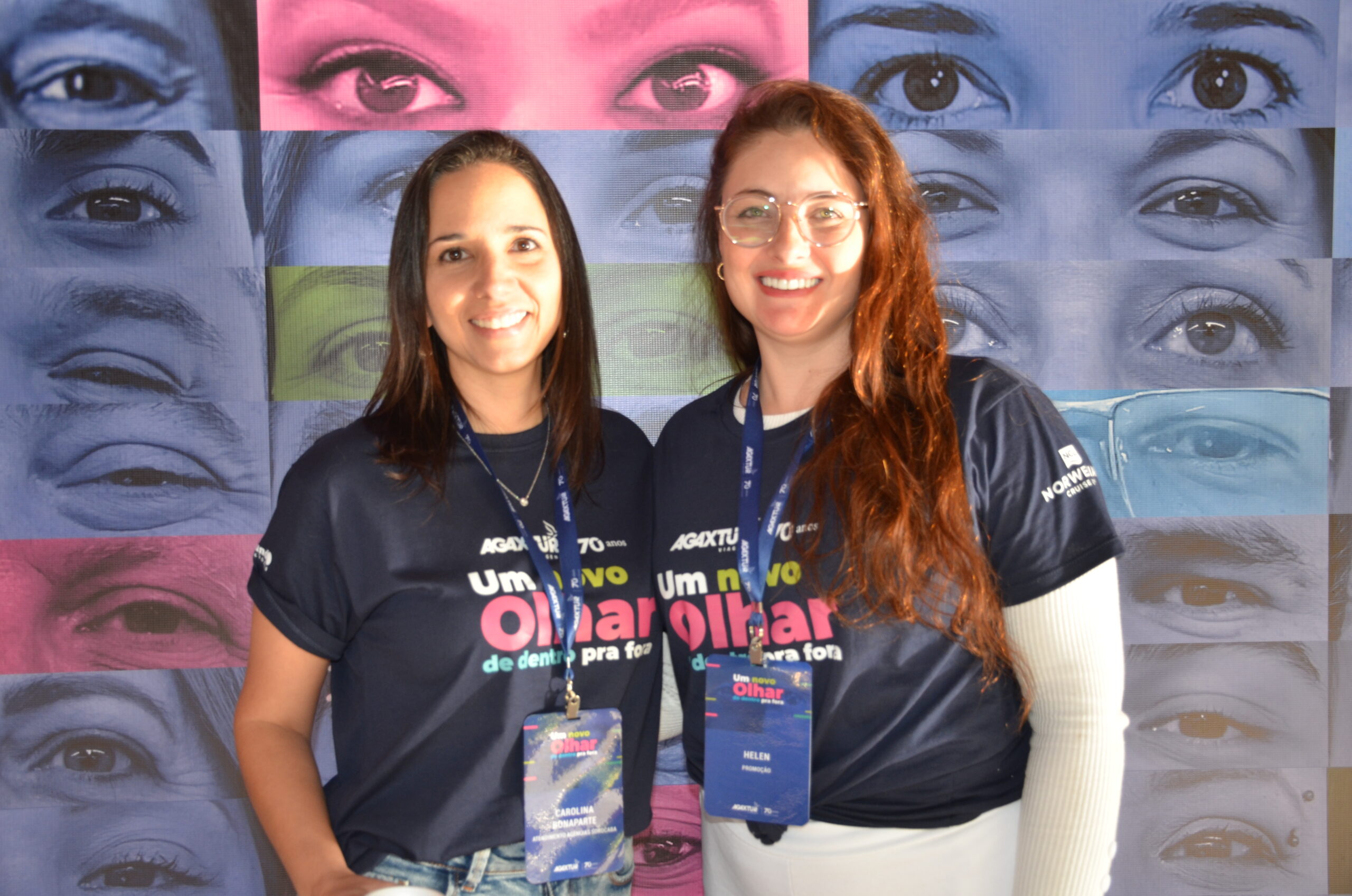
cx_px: 676
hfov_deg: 49.6
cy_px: 448
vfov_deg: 34.1
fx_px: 1462
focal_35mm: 39
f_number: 3.8
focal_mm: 26
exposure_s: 1/80
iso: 400
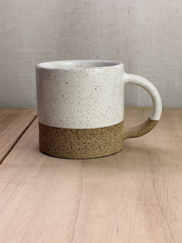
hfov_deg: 25.6
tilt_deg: -11.3
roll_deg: -0.3
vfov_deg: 33.8
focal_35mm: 57
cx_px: 94
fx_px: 400
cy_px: 108
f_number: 1.78
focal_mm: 6.76
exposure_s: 1/121
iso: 80
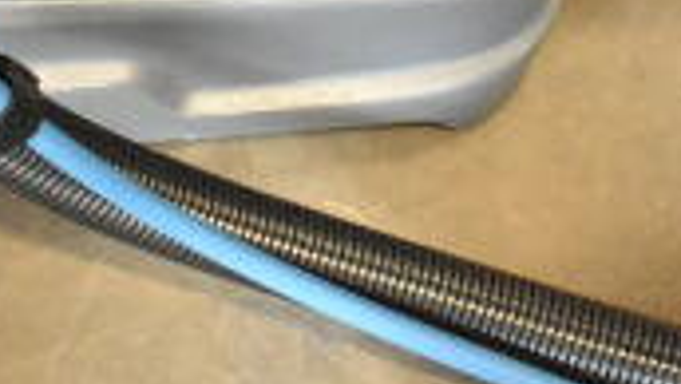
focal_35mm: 156
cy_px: -386
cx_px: 206
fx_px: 2819
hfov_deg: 13.7
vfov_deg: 7.5
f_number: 4.2
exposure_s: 1/50
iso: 4500
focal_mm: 28
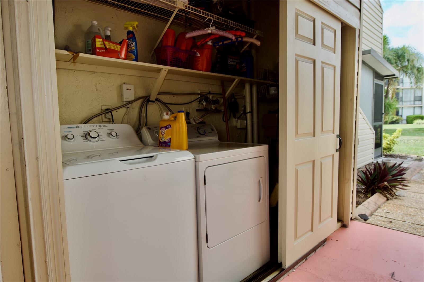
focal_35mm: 21
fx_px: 247
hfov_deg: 81.2
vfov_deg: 59.5
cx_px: 212
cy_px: 141
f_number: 5.6
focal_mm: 14
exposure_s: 1/125
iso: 100
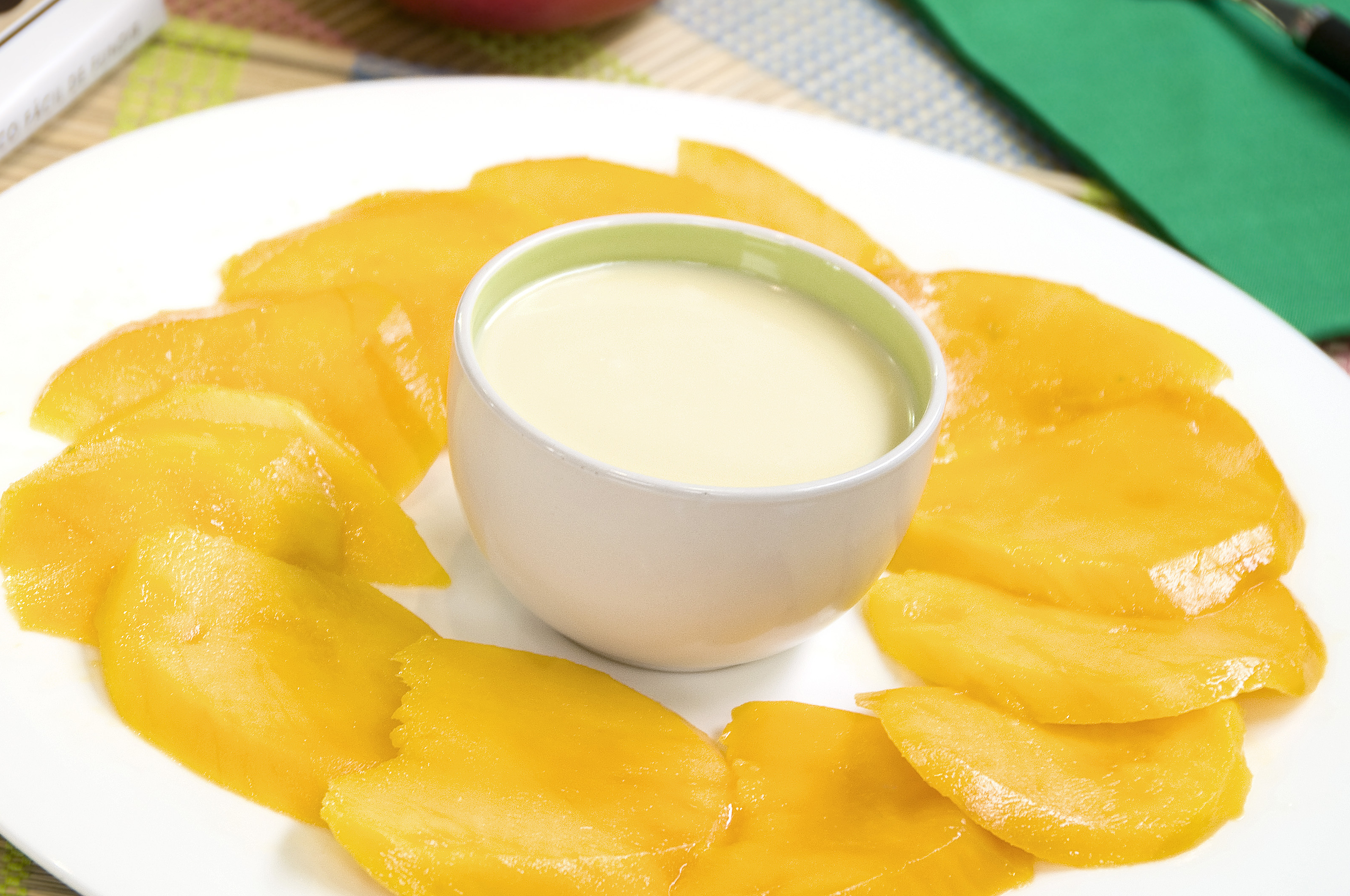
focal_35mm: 212
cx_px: 628
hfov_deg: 9.7
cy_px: 449
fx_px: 7928
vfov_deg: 6.5
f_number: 5.3
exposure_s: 1/50
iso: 200
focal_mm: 105
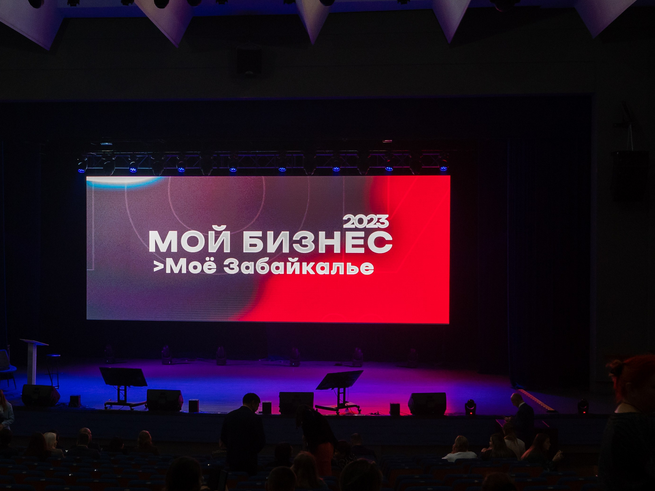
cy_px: 260
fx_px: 927
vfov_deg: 29.7
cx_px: 257
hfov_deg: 38.7
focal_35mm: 49
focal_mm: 24
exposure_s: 1/250
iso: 2500
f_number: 4
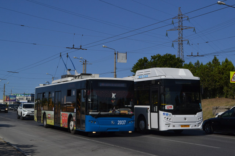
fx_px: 392
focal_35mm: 60
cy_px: 78
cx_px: 118
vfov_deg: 22.6
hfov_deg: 33.4
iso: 320
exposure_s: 1/2000
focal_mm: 40
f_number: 7.1
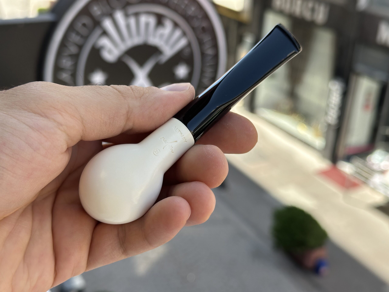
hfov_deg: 39.7
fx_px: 539
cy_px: 146
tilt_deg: -24.7
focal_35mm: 48
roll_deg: -3.5
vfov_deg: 30.3
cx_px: 194
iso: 64
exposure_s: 1/911
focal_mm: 6.86
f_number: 1.78
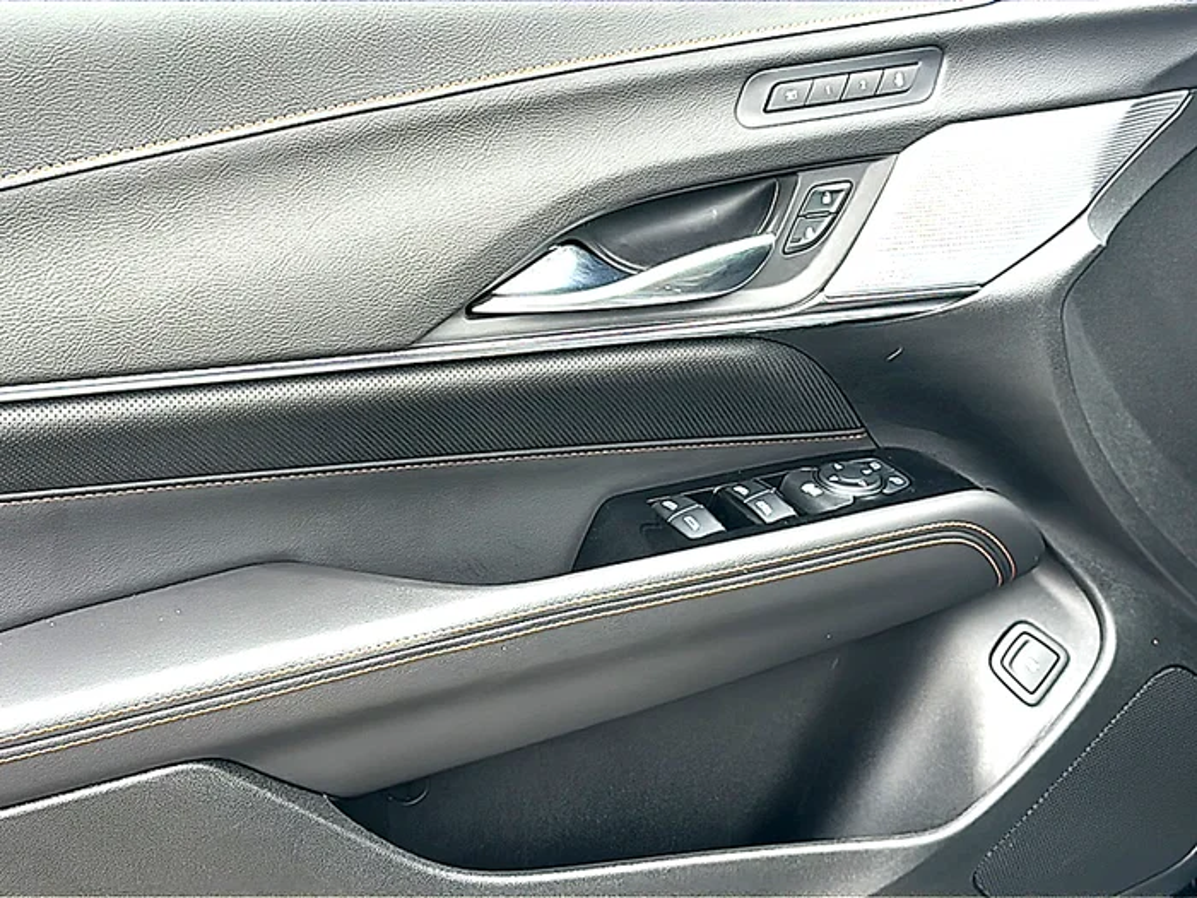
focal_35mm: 47
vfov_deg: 30.9
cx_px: 598
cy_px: 449
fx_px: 1625
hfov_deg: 40.4
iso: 100
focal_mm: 6.86
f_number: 1.78
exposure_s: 1/310
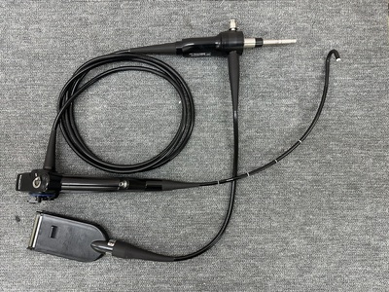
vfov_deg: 56.8
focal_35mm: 24
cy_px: 146
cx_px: 194
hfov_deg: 71.6
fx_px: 270
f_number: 1.78
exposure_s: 1/120
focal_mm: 6.86
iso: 160
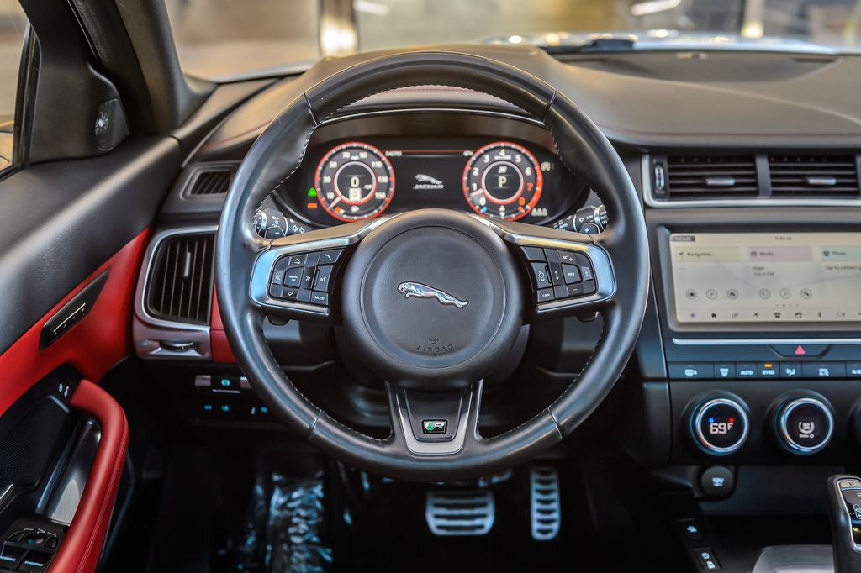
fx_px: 1021
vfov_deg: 31.4
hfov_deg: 45.7
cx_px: 430
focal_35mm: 43
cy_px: 286
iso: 400
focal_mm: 42
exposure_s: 1/60
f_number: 4
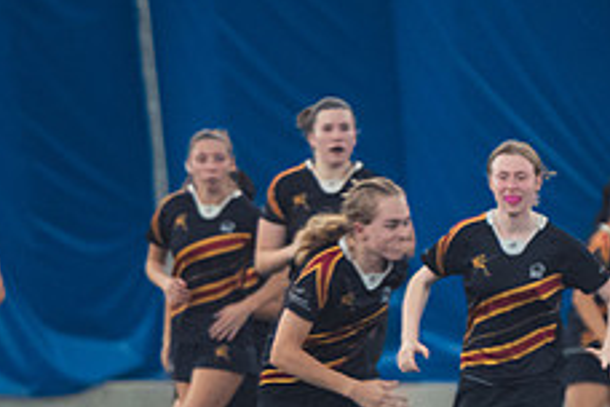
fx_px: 12911
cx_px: 712
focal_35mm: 762
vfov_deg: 1.8
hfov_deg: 2.7
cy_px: 353
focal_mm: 200
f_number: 2.8
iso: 3600
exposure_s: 1/320
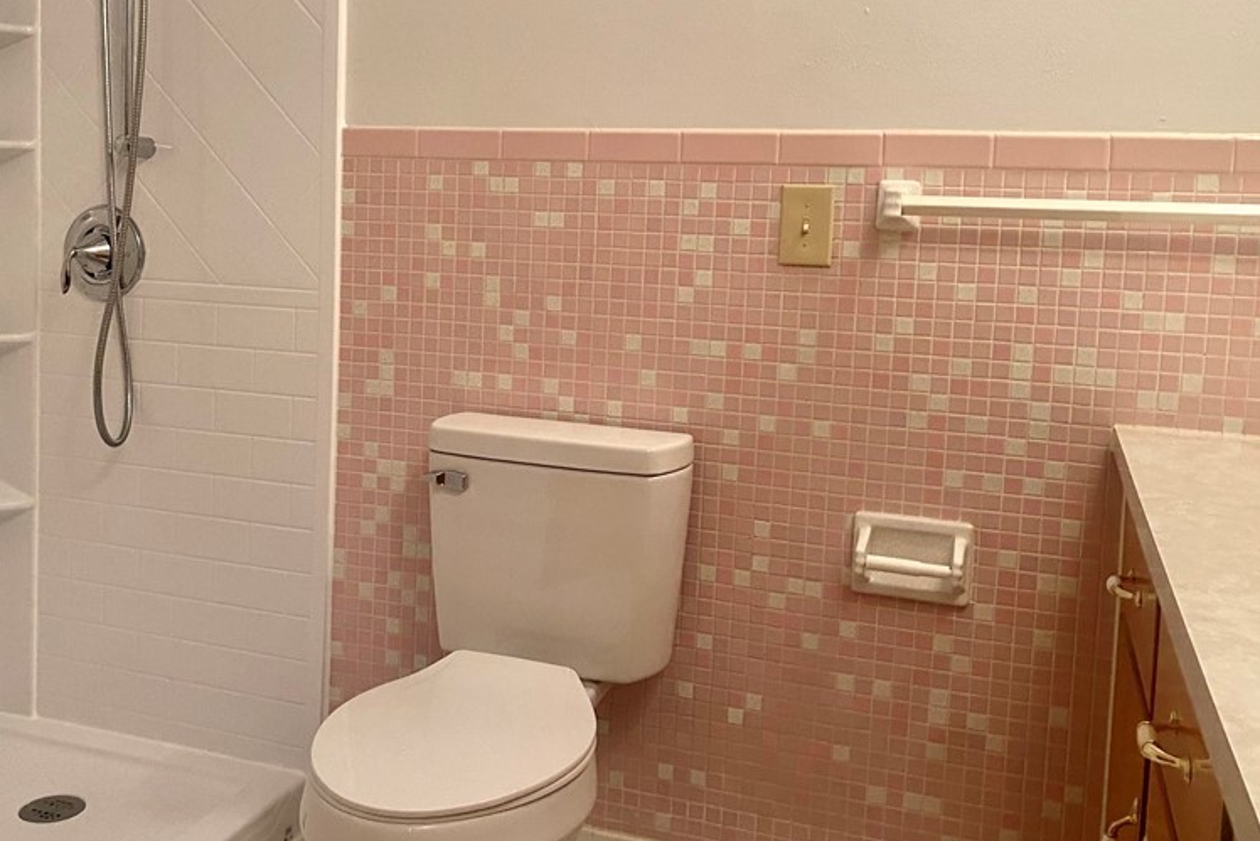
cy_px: 325
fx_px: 1295
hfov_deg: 51.6
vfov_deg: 35.8
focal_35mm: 37
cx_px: 521
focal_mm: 4.25
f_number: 1.8
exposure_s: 1/60
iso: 250
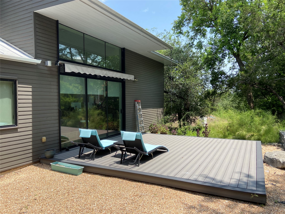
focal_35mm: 26
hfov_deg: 67.3
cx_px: 142
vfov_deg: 53.1
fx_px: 214
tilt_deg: -3.4
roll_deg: +0.4
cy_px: 107
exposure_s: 1/1377
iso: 32
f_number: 1.8
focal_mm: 4.25
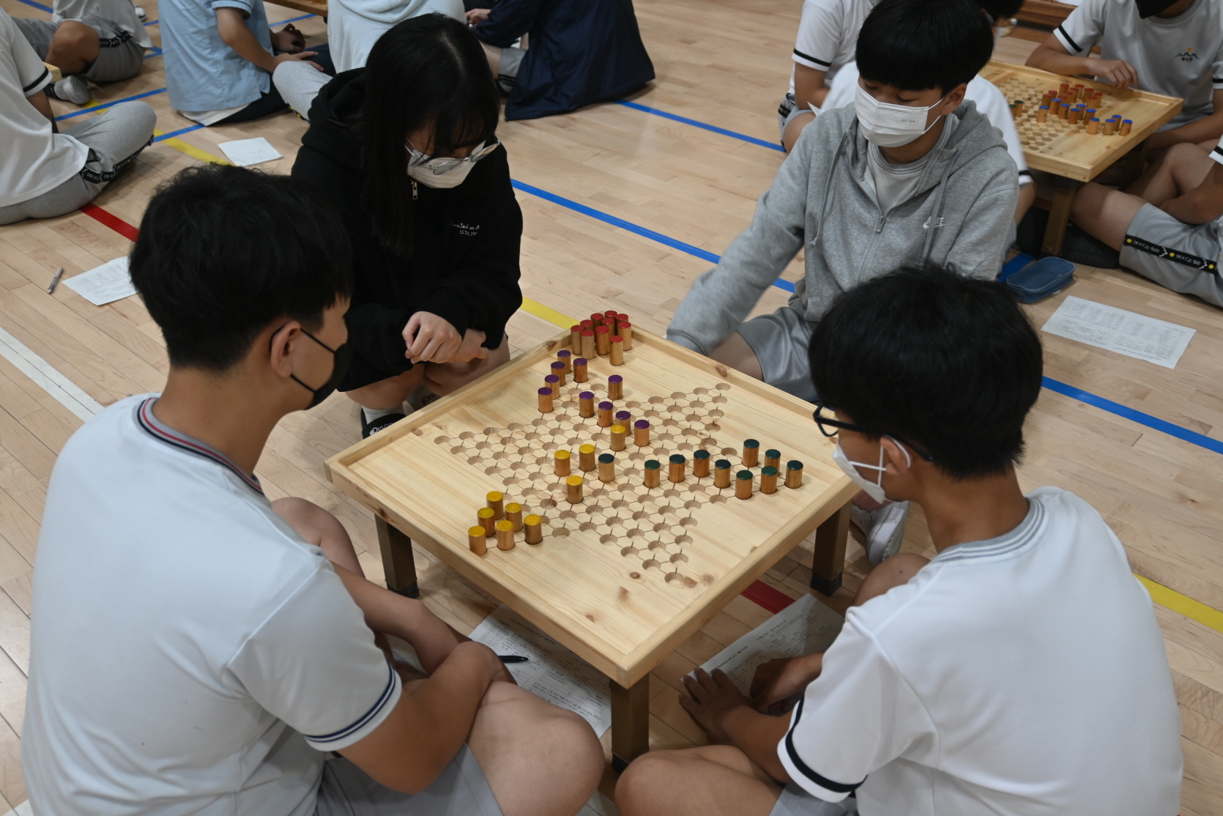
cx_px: 612
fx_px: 1096
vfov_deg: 40.8
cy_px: 408
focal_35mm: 32
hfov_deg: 58.3
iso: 140
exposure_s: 1/30
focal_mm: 21.5
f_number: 4
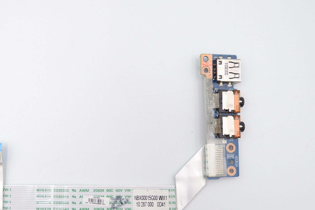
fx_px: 324
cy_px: 129
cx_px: 105
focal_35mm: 37
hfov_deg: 50.9
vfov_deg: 35.8
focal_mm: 15
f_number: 5.6
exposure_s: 1/280
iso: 800
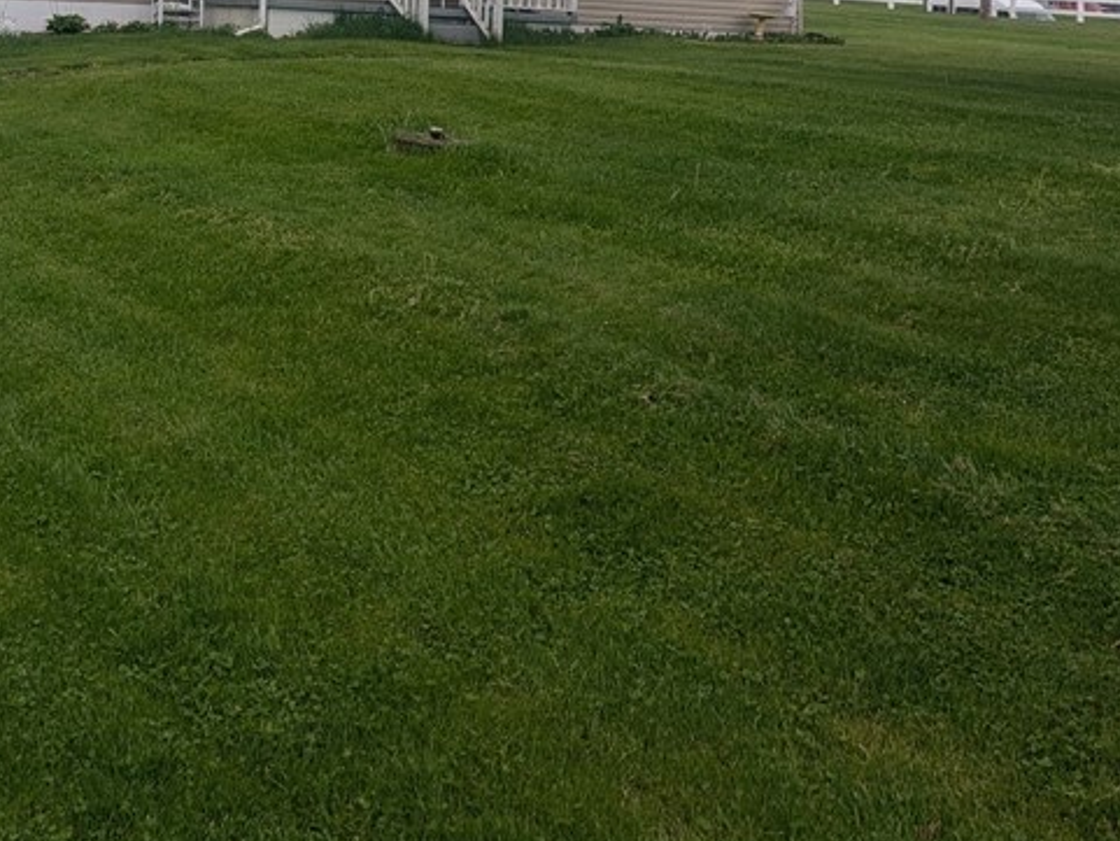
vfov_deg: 26.7
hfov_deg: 36.7
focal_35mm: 51
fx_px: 1651
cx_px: 304
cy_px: -42
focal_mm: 6.9
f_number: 1.68
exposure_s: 1/338
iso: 22
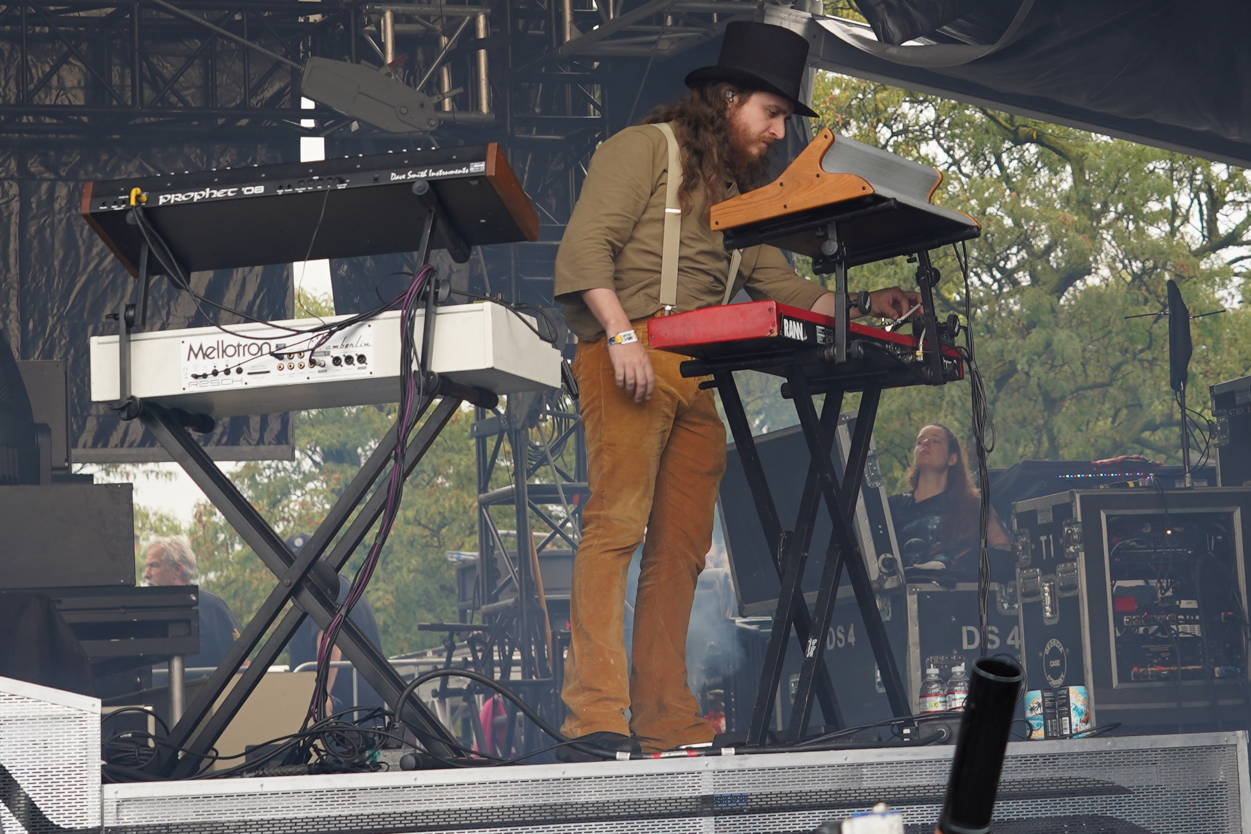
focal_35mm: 118
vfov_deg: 11.4
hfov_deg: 17.3
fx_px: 4100
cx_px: 768
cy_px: -95
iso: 100
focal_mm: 49
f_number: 5
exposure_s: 1/80
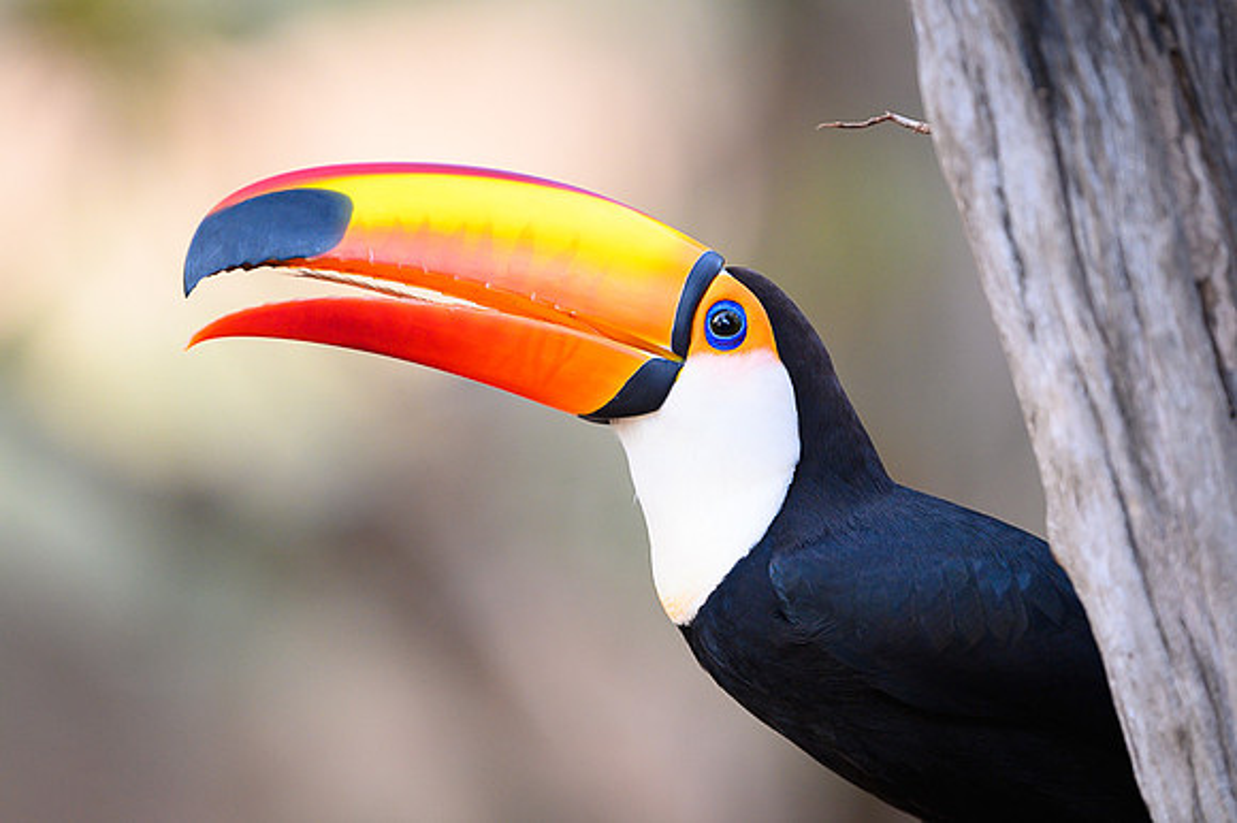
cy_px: 321
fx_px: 20954
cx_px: 755
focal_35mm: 610
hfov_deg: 3.4
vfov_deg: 2.3
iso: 1600
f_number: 4
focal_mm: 500
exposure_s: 1/500
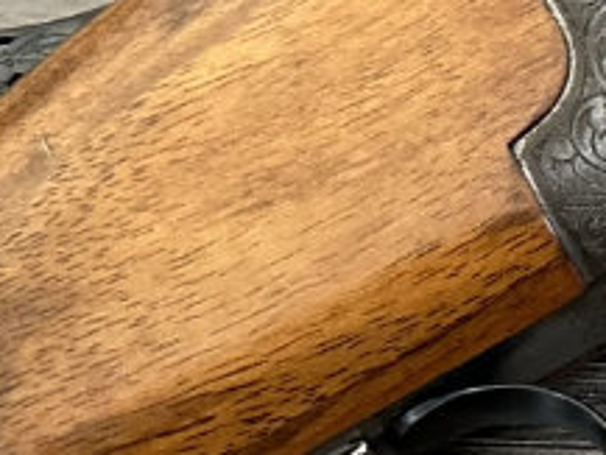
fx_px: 2715
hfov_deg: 11.3
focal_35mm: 155
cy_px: 53
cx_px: 1265
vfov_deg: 9.5
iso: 320
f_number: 1.8
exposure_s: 1/50
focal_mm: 6.9
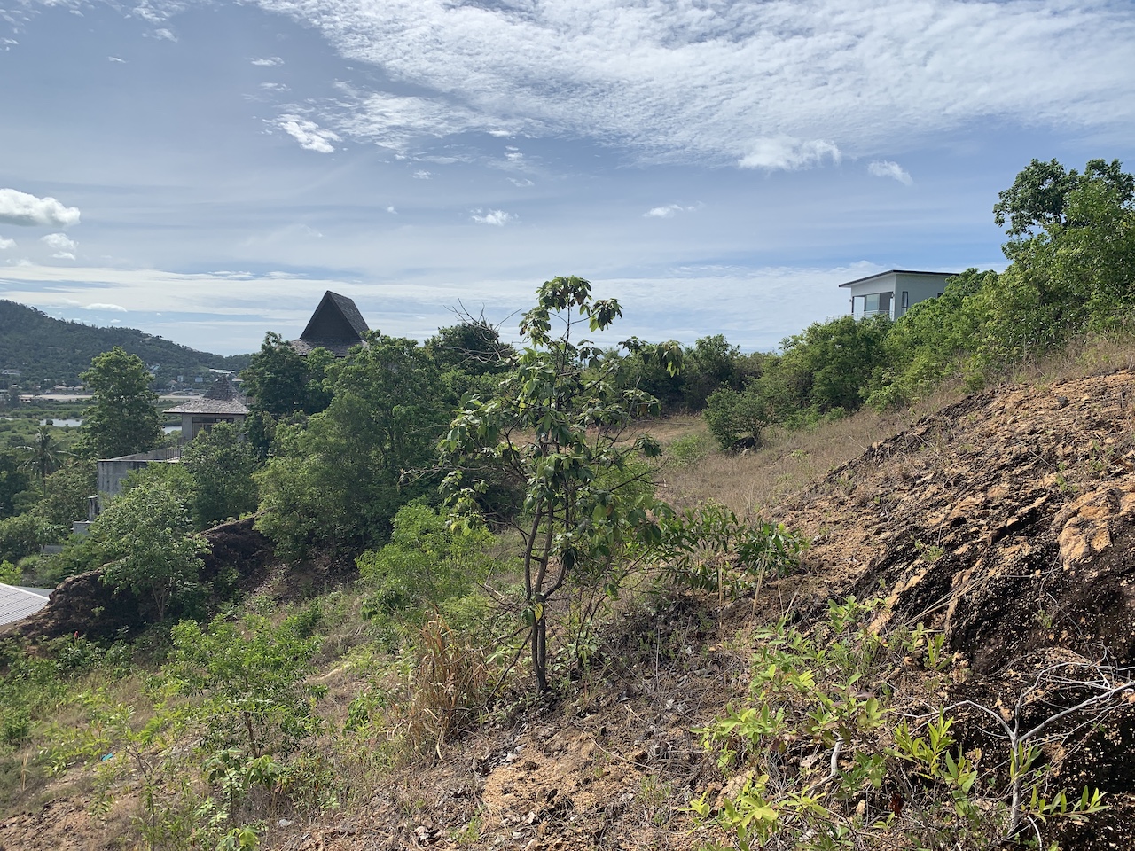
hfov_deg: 67.3
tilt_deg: -5.2
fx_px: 852
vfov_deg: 53.1
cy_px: 426
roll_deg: -1.7
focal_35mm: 26
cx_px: 568
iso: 25
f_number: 1.8
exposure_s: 1/4902
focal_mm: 4.25
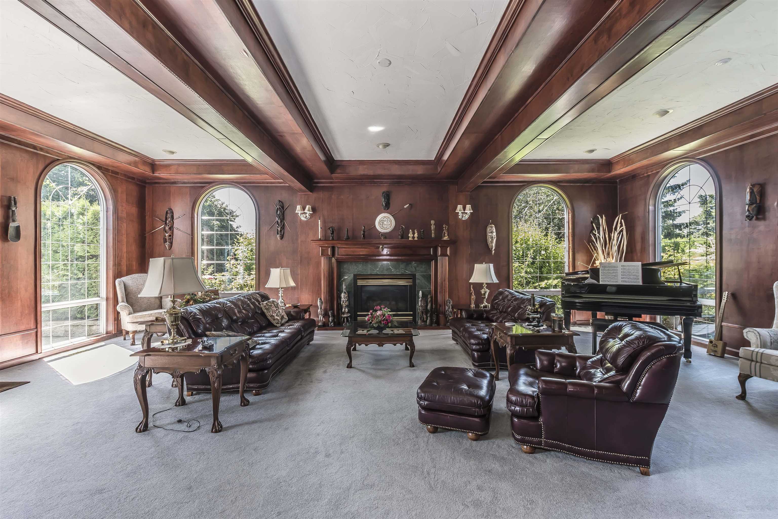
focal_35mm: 15
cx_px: 389
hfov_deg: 100.4
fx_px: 324
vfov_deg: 77.3
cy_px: 260
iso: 100
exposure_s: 1/8
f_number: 9
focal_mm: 10
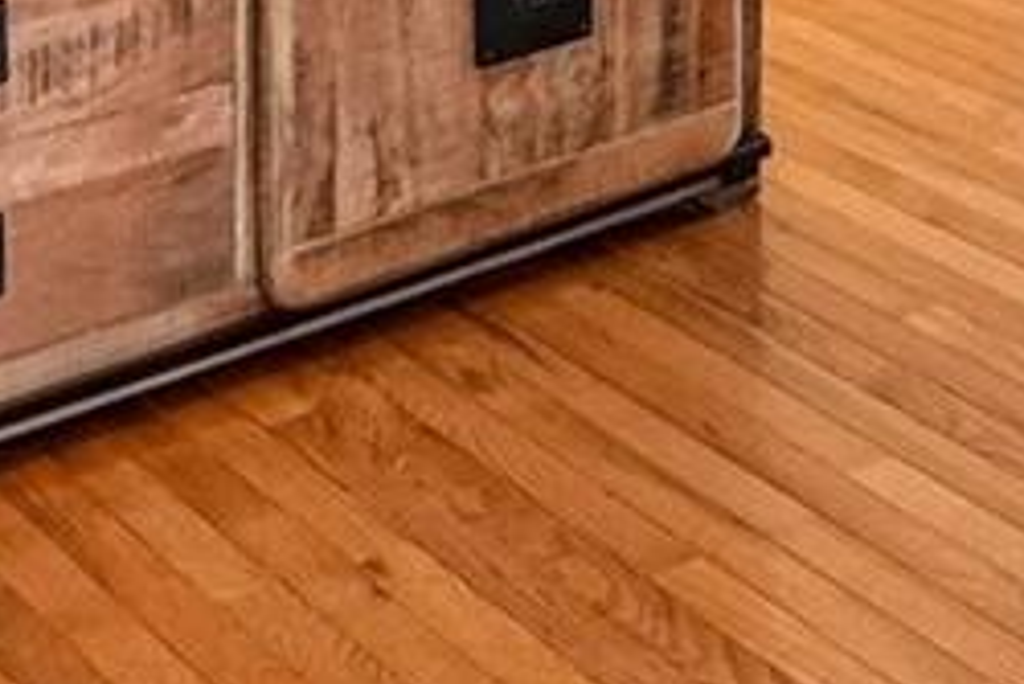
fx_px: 2732
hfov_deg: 21.2
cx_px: 508
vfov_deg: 11.4
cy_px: -1044
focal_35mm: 96
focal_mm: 10
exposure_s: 1/6
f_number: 8
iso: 800
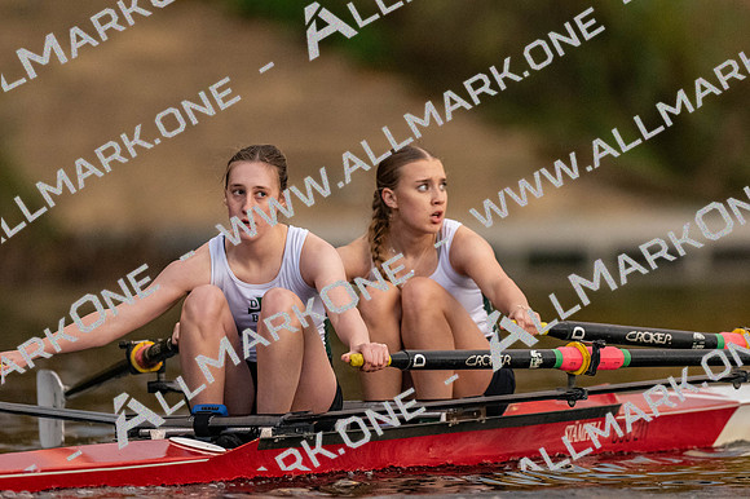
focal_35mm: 900
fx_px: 18739
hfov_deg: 2.3
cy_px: 250
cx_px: 375
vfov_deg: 1.5
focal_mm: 600
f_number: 4
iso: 4000
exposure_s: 1/2500
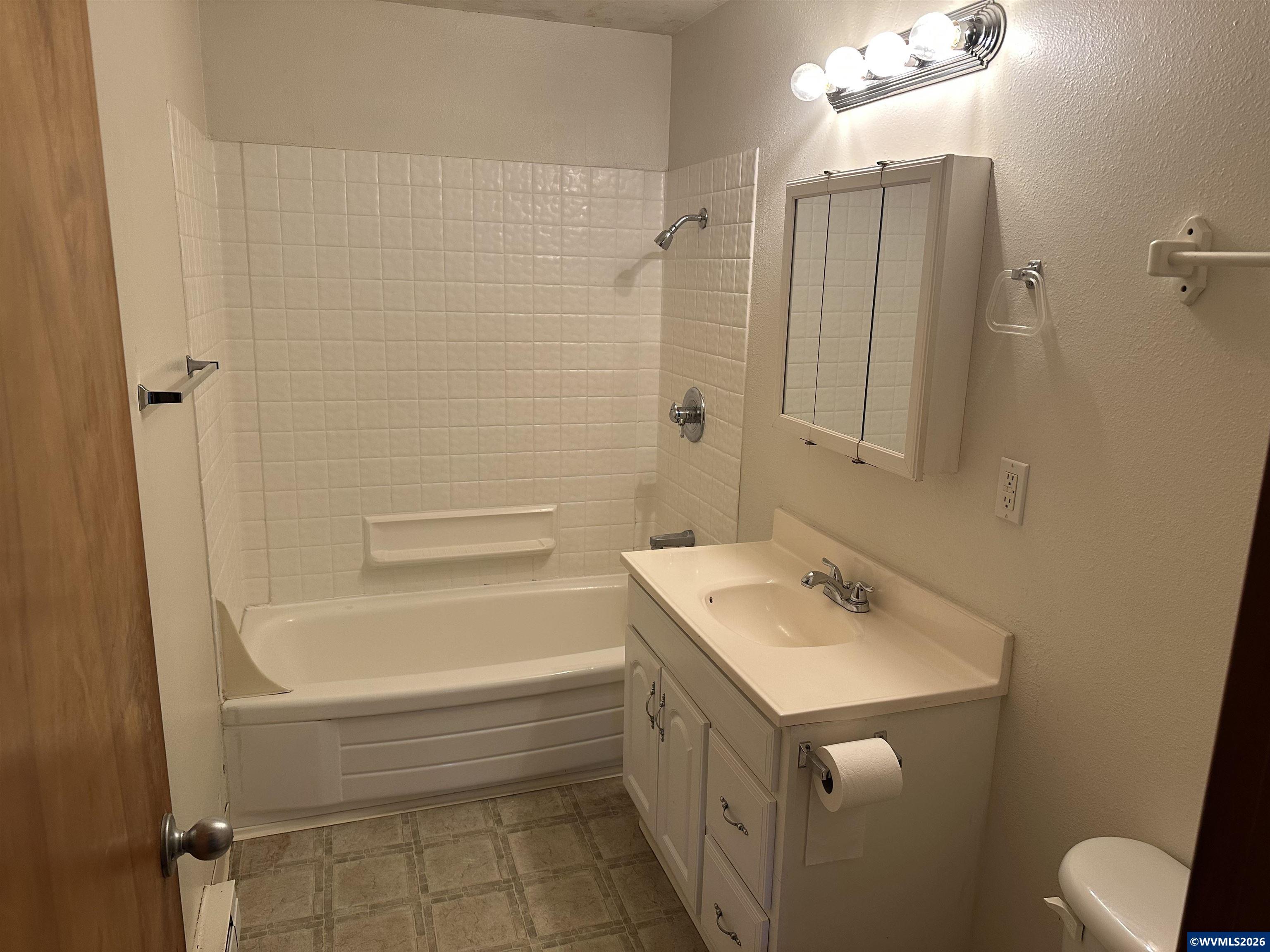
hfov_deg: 71.6
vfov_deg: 56.8
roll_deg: -1.5
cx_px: 635
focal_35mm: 24
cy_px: 476
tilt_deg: -11.5
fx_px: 881
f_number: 1.78
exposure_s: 1/120
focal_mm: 6.86
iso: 160
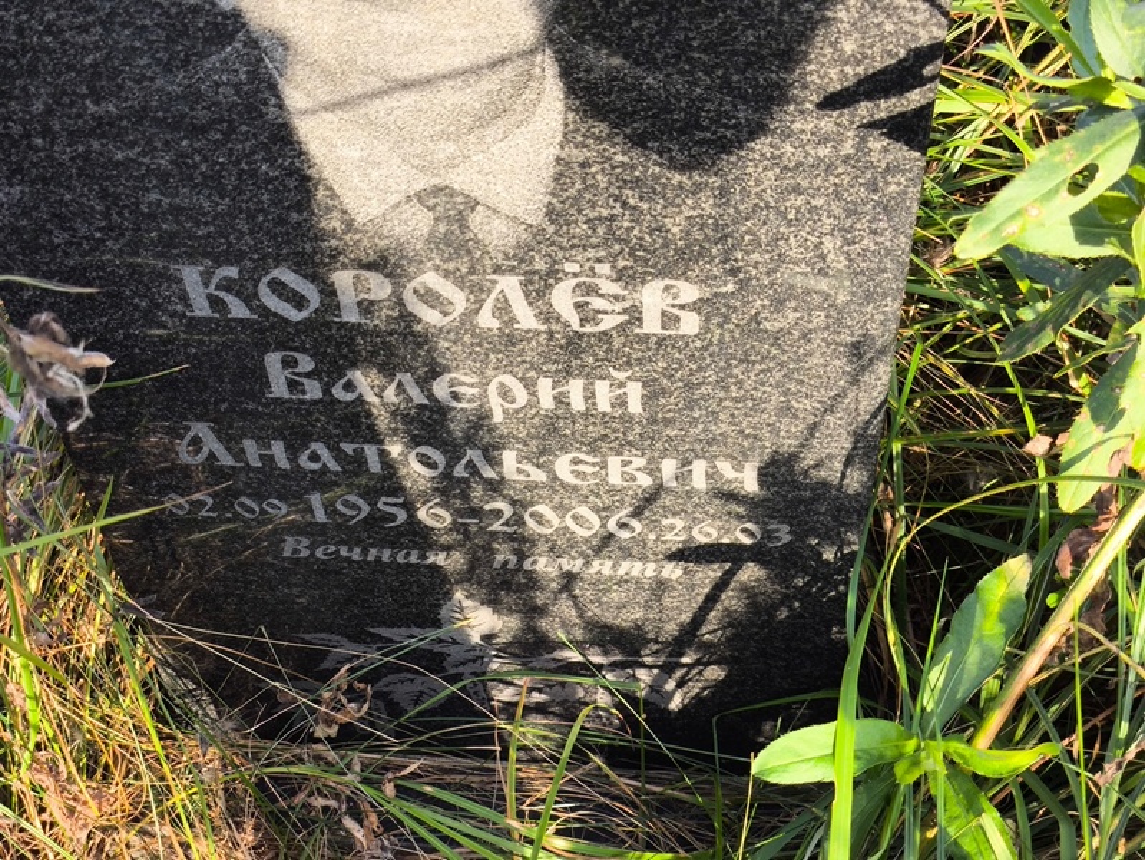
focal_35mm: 50
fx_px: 1655
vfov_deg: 29.1
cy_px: 430
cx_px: 572
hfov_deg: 38.2
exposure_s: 1/225
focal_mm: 4.71
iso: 50
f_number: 1.7
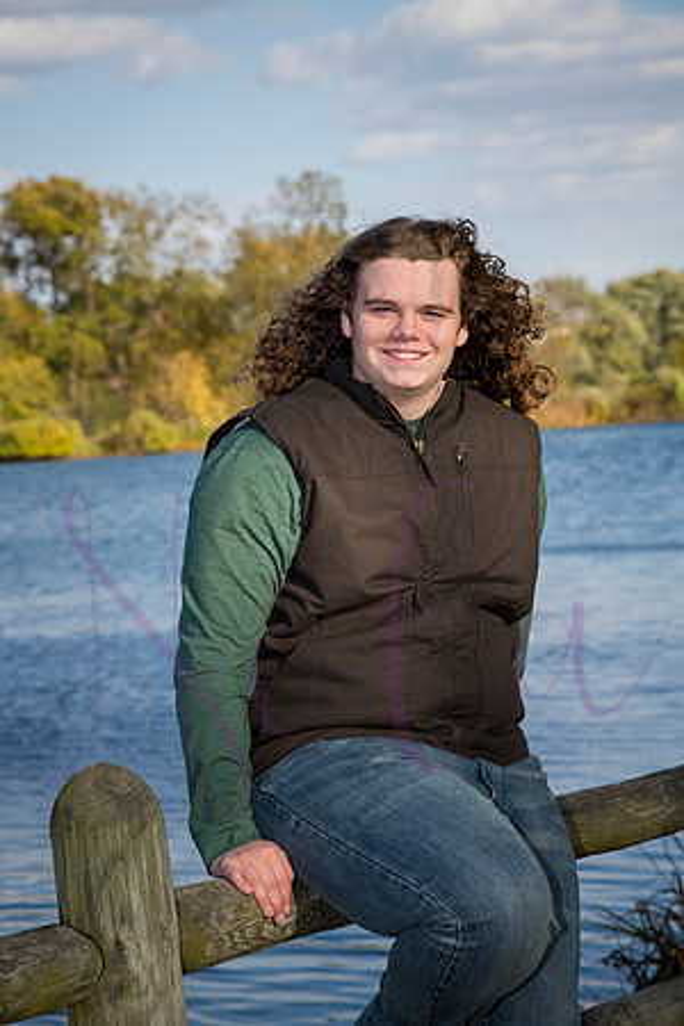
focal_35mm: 112
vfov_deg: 18.3
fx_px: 3192
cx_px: 342
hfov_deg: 12.2
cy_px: 513
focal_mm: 112
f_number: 10
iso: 640
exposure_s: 1/800
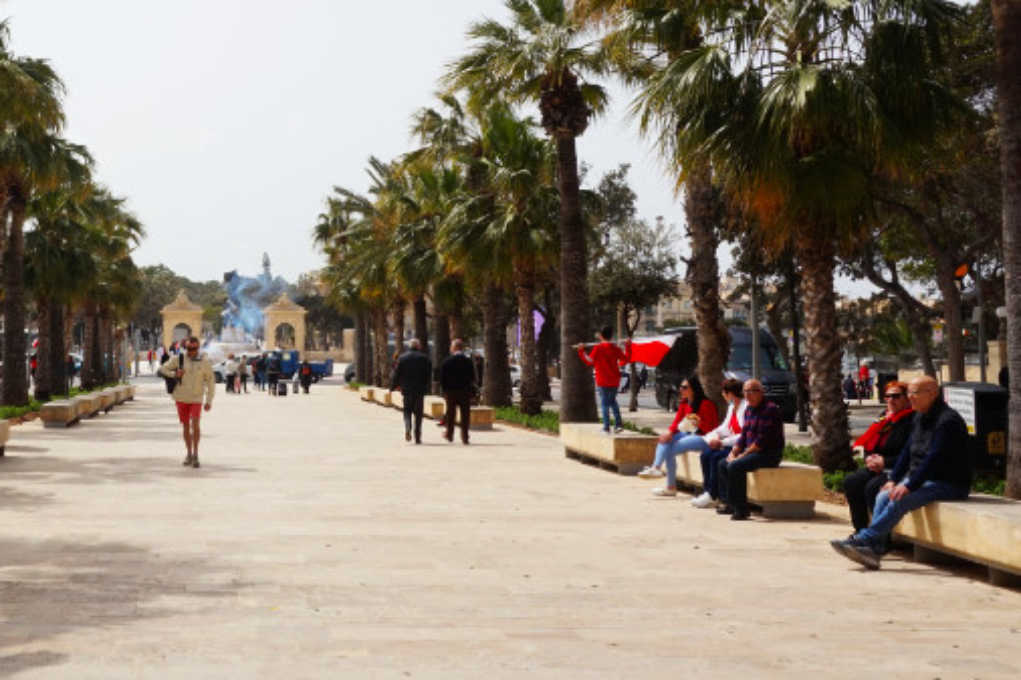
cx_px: 222
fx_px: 1412
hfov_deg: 38.4
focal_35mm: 50
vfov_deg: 26.9
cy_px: 225
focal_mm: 21
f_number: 14
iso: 100
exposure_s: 1/125
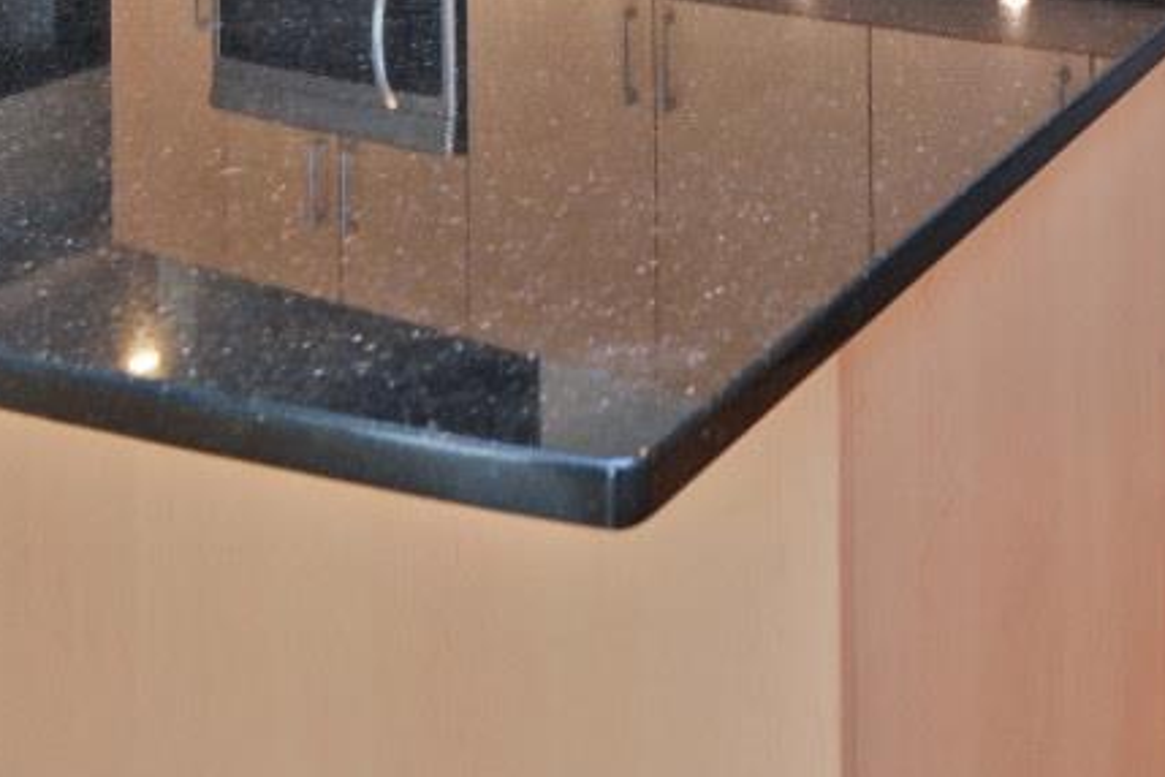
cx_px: 931
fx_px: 1586
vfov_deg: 21.9
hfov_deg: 38.8
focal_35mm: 49
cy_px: -446
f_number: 4
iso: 220
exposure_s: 1/60
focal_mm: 14
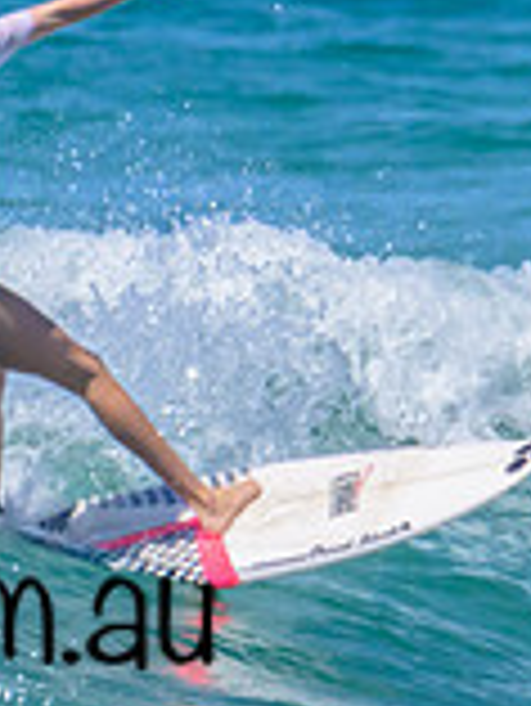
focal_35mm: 3867
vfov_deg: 0.5
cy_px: 248
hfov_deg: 0.4
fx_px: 78984
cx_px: 127
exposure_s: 1/2000
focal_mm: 800
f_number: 16
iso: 1600
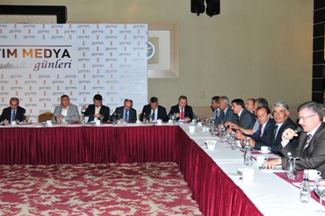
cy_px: 112
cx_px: 168
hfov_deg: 48.5
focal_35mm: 40
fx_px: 361
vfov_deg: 33.3
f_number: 5.6
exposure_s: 1/60
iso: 320
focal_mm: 22
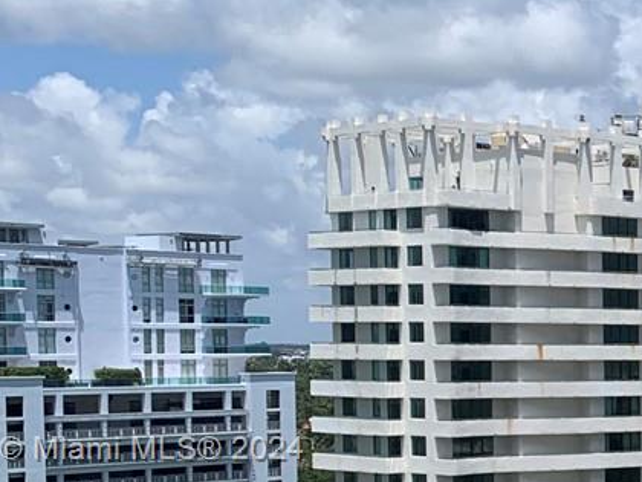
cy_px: 451
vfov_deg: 14.8
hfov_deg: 17.3
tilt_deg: -3.1
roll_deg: -0.4
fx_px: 1836
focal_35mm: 99
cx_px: 1038
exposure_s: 1/3788
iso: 25
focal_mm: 4.25
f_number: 1.8
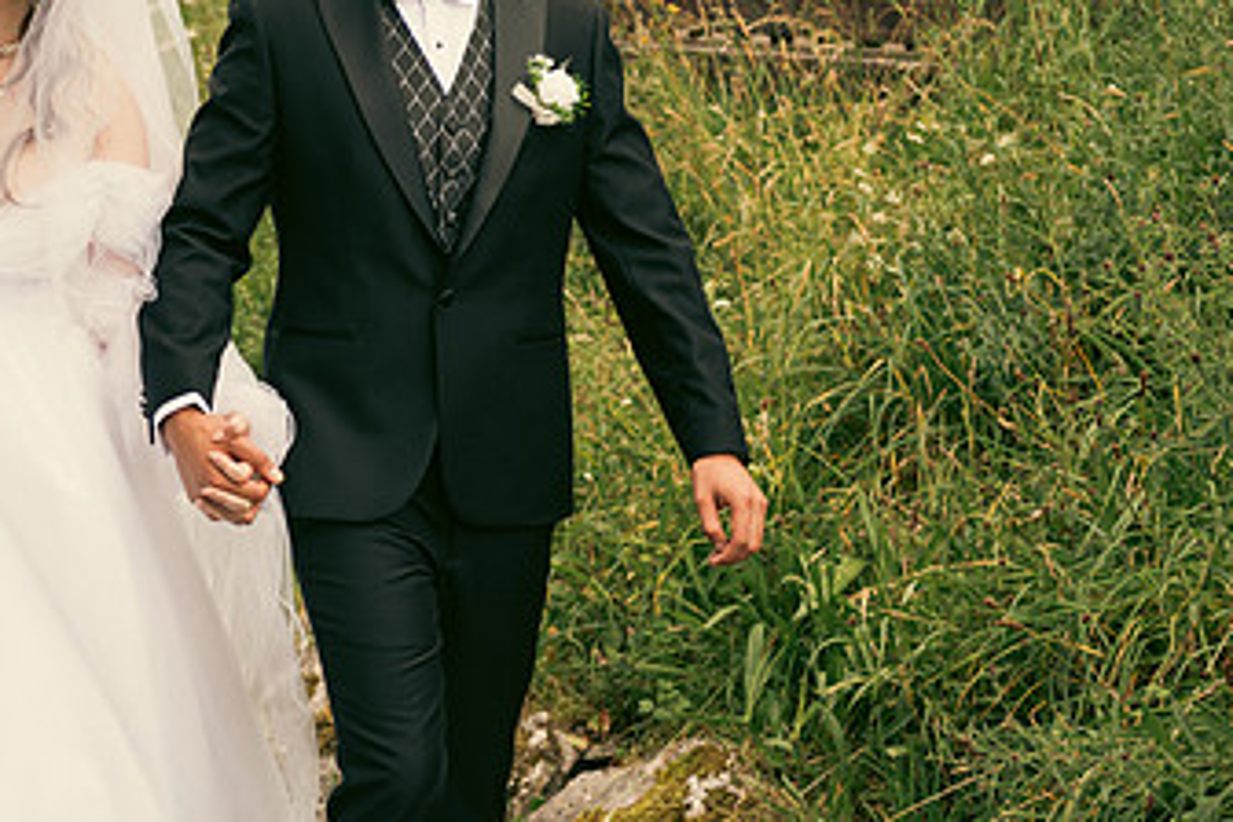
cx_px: 294
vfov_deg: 12.8
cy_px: 233
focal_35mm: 107
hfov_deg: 19.0
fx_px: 3664
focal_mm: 62
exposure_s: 1/400
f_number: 3.5
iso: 200
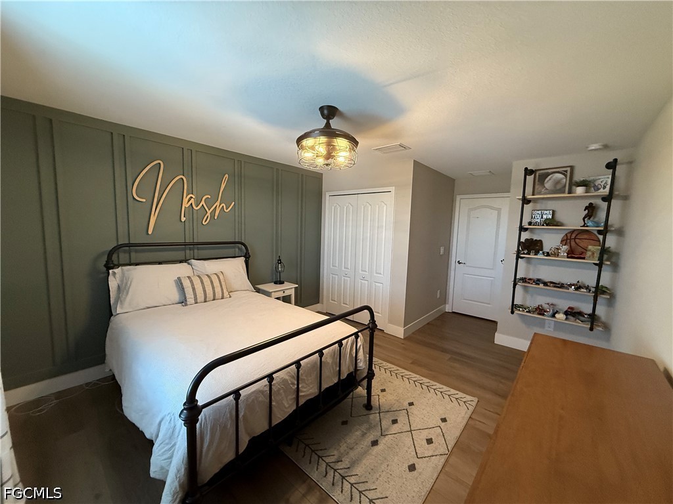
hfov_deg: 102.1
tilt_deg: -5.6
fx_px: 272
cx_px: 336
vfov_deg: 85.7
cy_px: 252
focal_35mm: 14
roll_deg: -1.8
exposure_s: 1/120
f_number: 2.2
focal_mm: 2.22
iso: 500
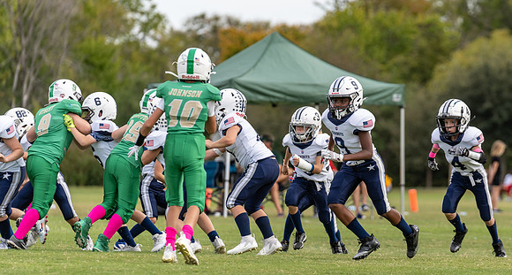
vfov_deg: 3.9
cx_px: 346
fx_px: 4043
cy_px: 177
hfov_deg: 7.2
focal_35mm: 301
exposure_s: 1/1250
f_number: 3.5
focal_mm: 200
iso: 200
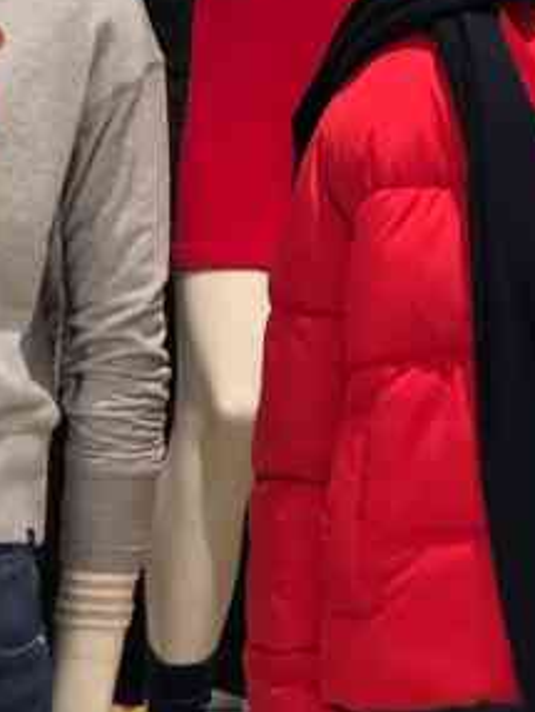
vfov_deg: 10.6
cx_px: 366
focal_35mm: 186
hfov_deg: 8.0
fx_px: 3827
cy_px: 49
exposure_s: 1/33
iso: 64
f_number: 2.8
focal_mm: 6.6
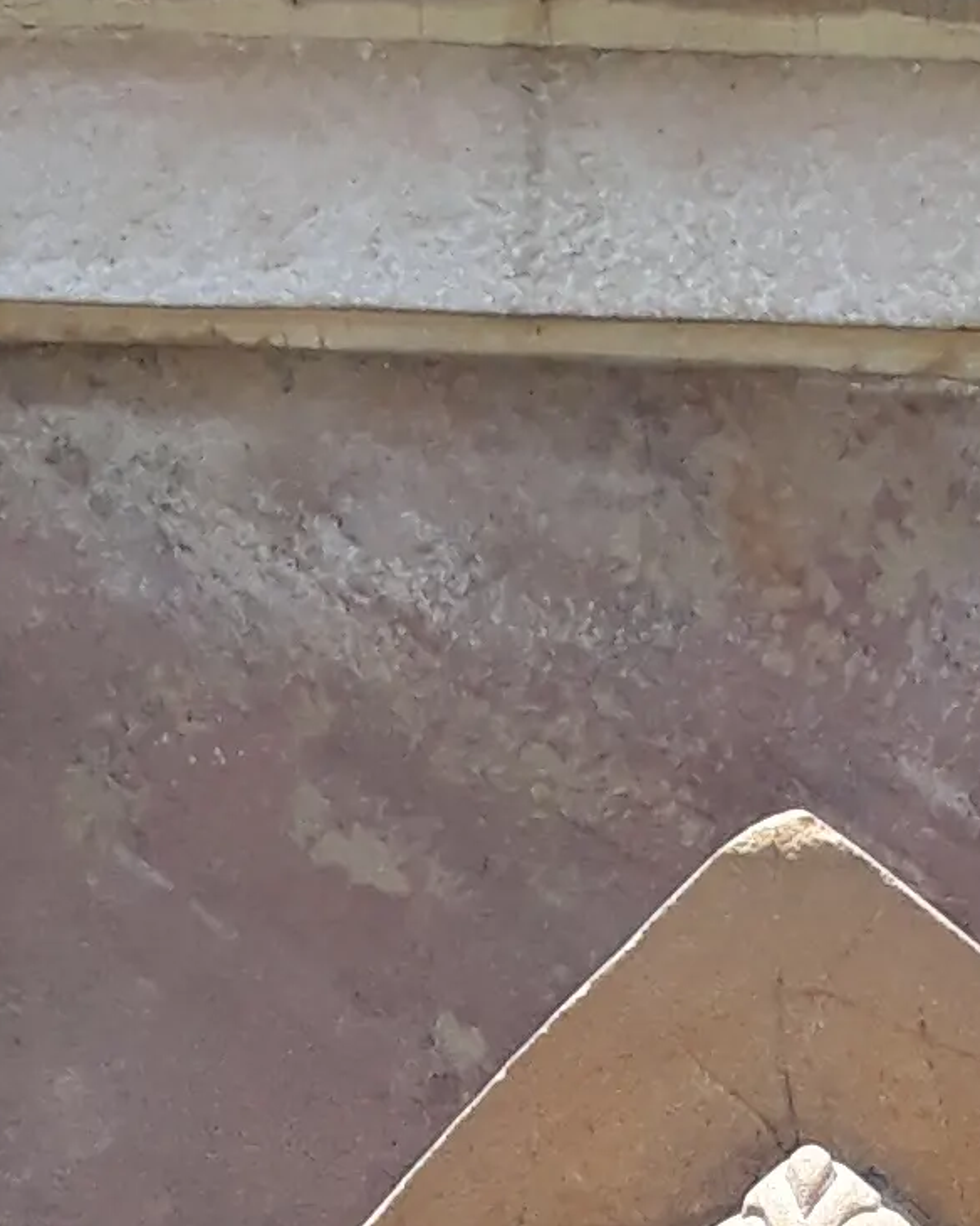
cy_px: 3003
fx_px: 5402
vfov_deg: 10.9
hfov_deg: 10.4
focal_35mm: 149
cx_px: 676
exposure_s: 1/857
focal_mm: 3.71
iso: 40
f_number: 1.7
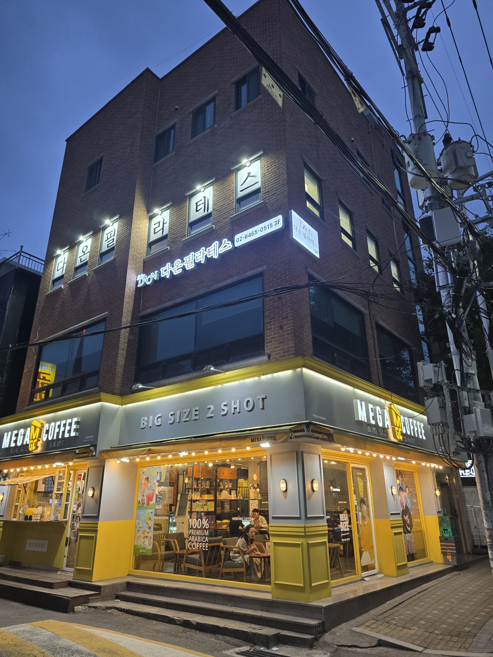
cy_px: 328
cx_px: 246
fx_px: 437
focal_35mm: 23
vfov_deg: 73.9
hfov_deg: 58.9
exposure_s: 1/120
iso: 200
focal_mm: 6.3
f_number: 1.7
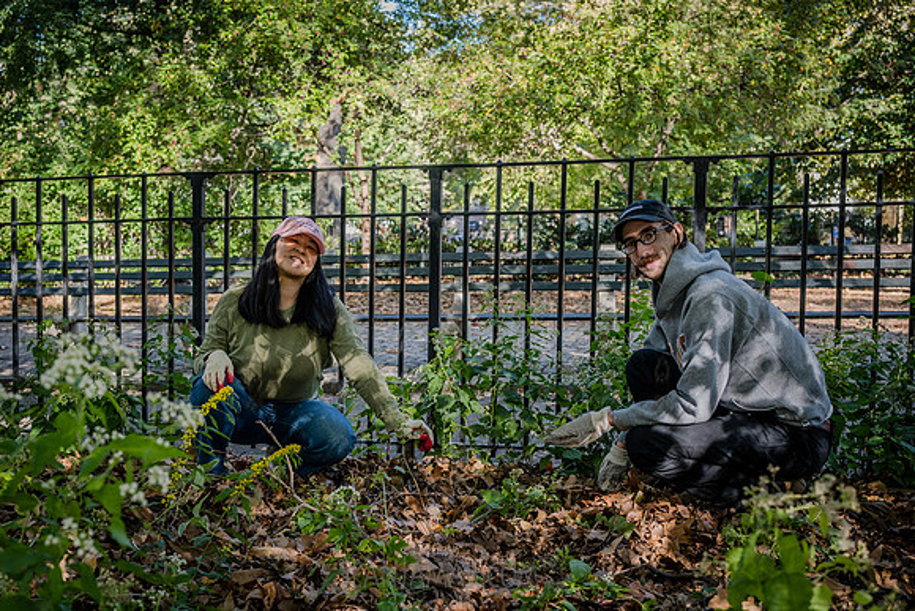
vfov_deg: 29.6
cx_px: 365
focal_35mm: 45
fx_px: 1154
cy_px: 320
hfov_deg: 43.0
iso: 500
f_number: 4
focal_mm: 35
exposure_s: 1/200
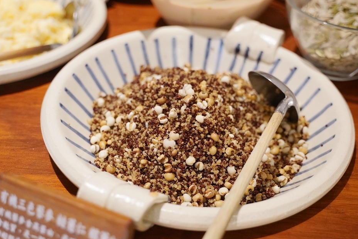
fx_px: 477
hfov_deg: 41.1
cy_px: 153
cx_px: 188
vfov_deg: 28.0
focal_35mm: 48
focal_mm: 37
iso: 3200
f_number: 2.8
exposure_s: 1/160
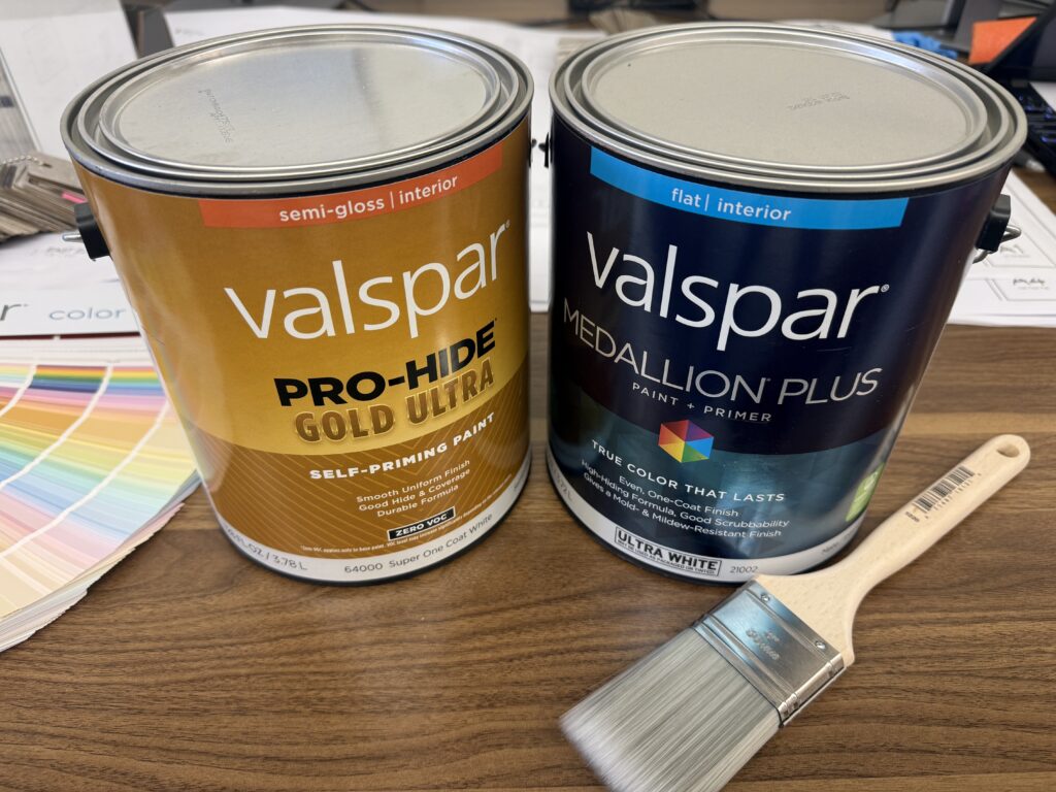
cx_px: 528
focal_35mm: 24
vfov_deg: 56.8
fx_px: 732
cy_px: 396
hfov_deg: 71.6
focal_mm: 6.76
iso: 125
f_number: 1.78
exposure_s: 1/60
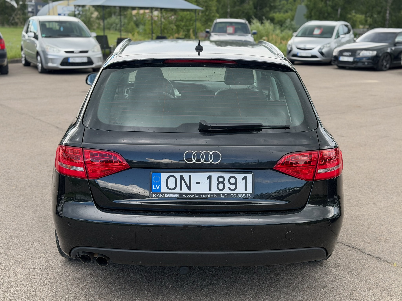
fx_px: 557
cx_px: 201
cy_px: 150
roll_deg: -0.8
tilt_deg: -11.9
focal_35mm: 48
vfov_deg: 30.3
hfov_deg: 39.7
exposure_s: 1/1027
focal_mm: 6.76
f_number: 1.78
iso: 80
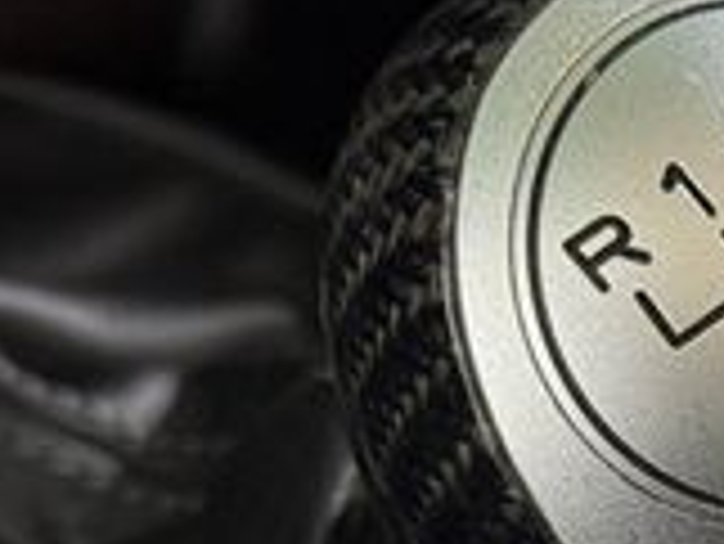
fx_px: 3998
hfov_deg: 10.2
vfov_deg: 7.7
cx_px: 850
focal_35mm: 191
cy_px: 769
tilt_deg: -46.1
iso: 200
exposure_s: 1/40
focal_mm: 6.76
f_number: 1.78
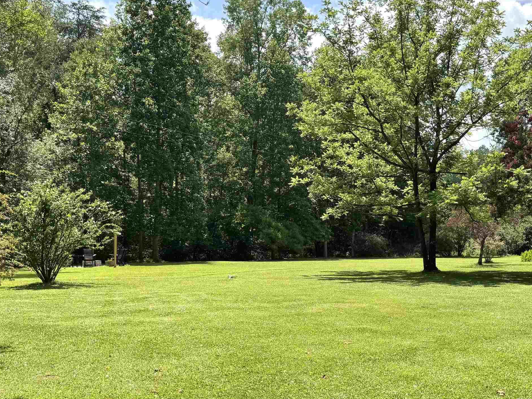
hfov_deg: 47.4
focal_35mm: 39
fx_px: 599
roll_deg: -0.1
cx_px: 334
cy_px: 236
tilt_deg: +0.8
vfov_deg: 36.7
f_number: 1.78
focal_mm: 6.76
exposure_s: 1/2506
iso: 80
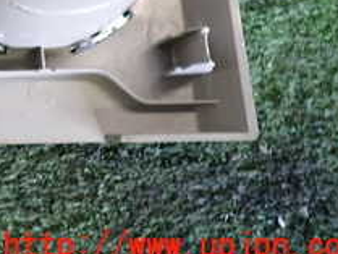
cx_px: -116
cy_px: -97
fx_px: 840
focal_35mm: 86
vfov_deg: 16.1
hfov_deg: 20.5
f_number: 2.3
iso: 200
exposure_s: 1/50
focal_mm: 5.4
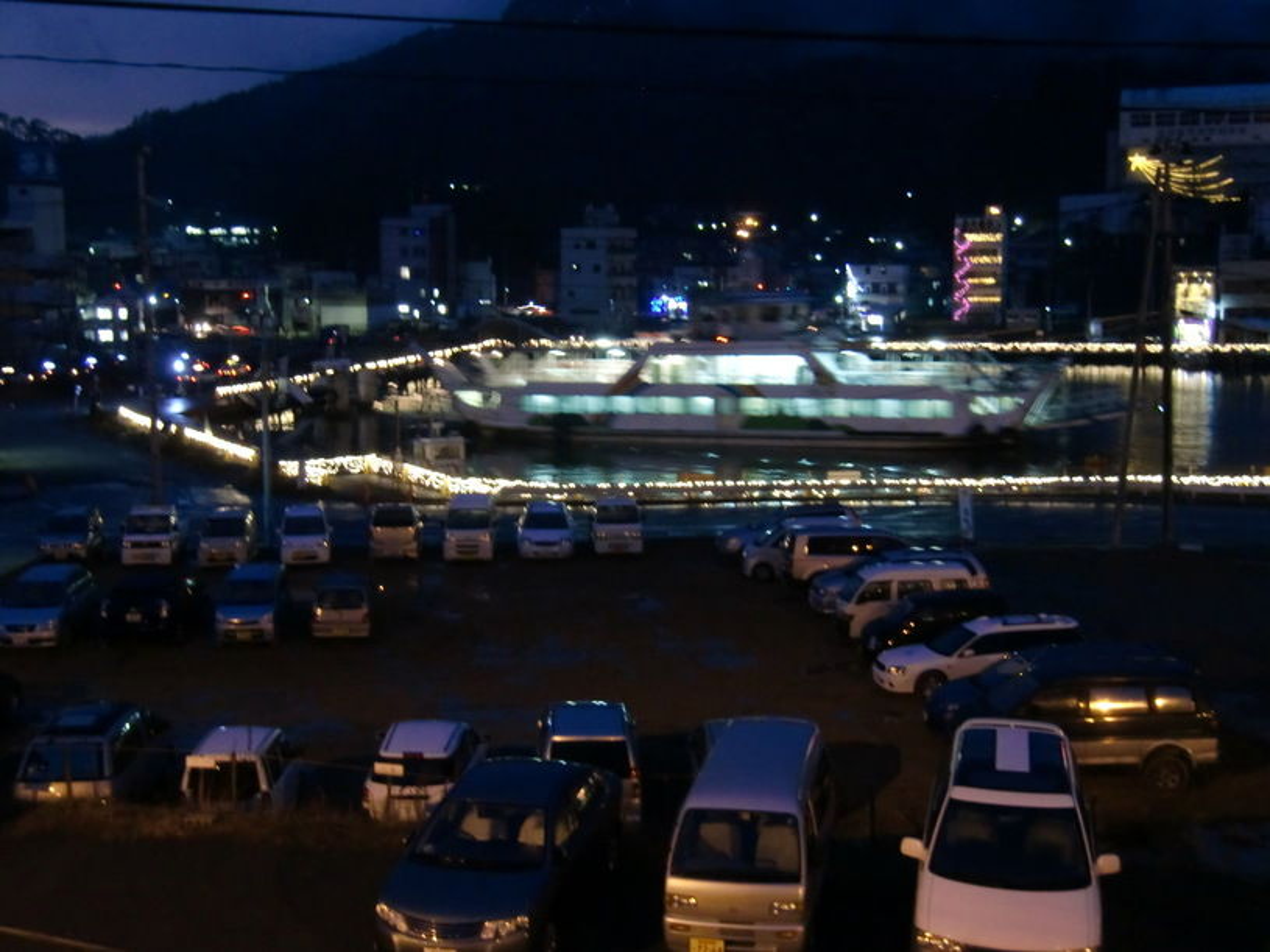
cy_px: 476
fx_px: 1724
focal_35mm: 47
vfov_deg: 30.9
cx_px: 635
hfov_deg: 40.4
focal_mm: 8.4
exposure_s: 1/2
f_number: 4
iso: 400
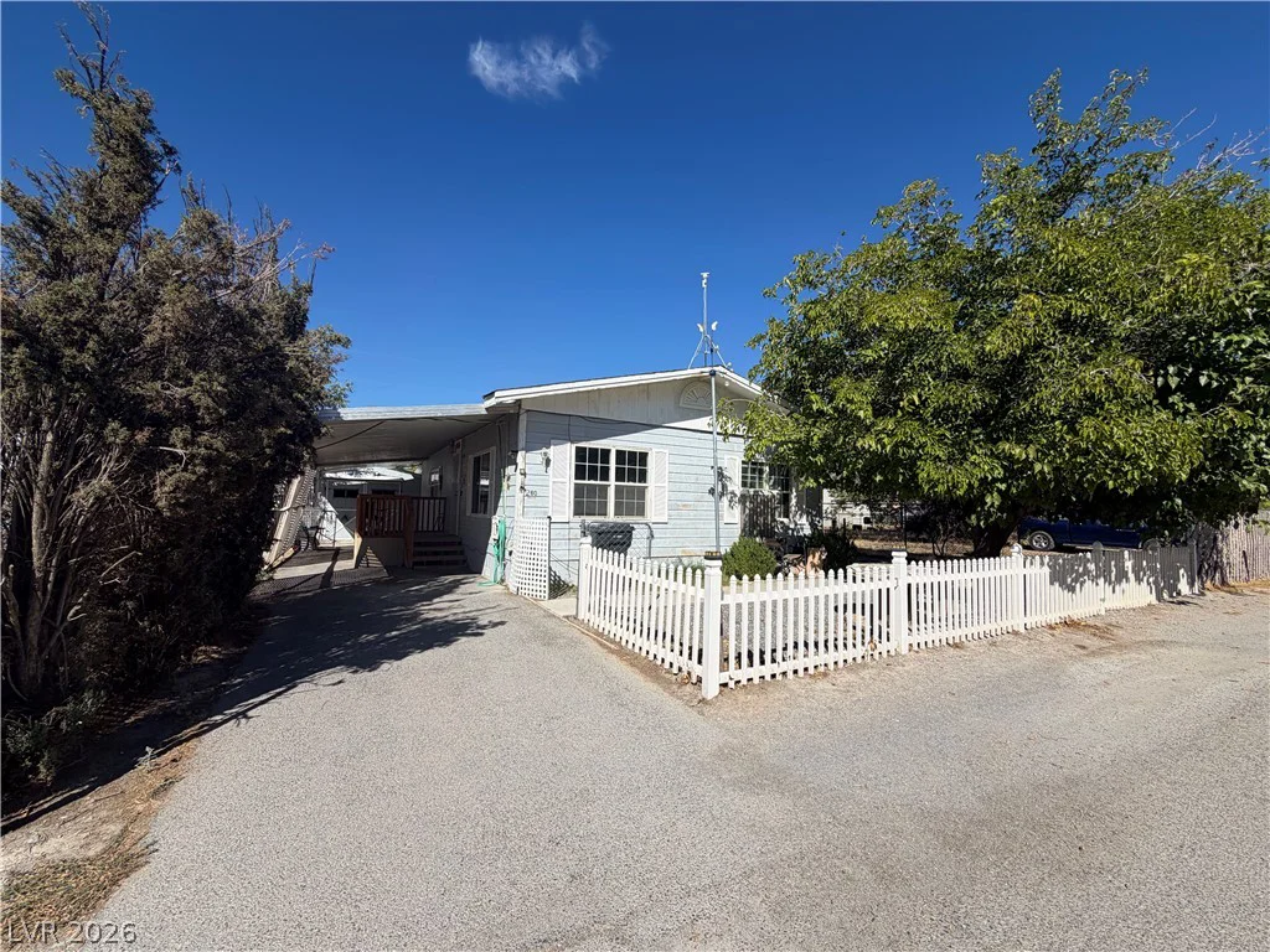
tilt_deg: +3.1
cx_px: 635
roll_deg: -1.2
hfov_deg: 102.1
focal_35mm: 14
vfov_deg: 85.7
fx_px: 514
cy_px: 476
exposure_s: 1/1285
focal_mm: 2.22
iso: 20
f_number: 2.2
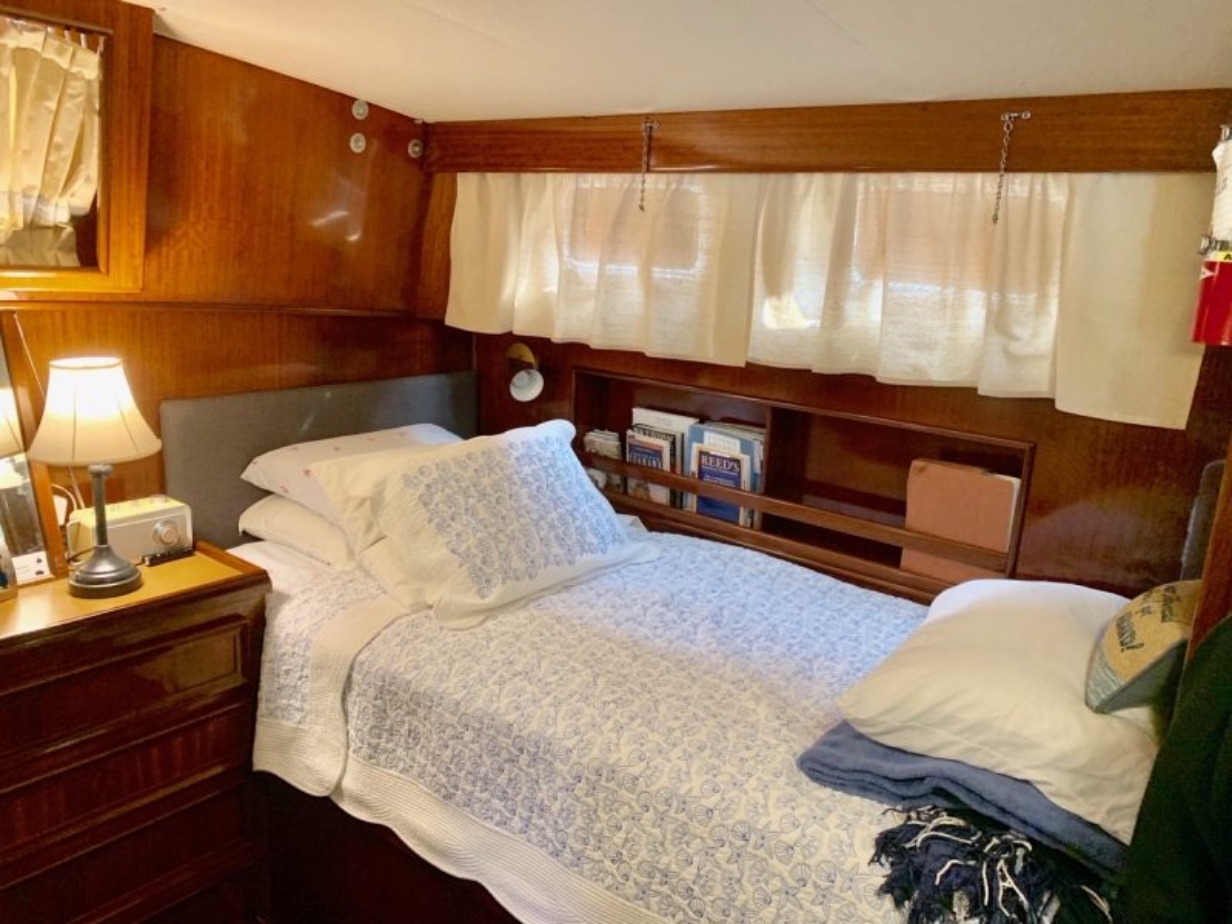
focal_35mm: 26
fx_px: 925
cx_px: 616
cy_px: 462
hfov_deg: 67.3
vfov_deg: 53.1
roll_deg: -2.7
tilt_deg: -13.3
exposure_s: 1/60
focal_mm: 4.25
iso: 320
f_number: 1.8
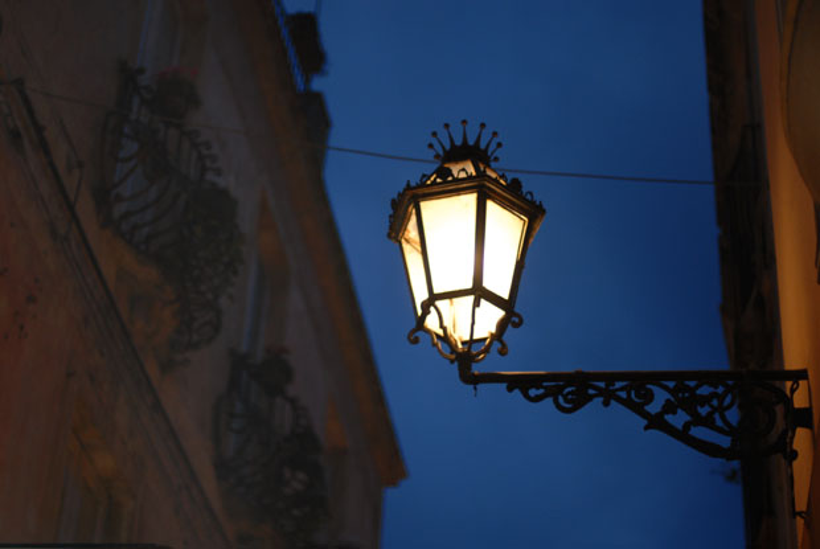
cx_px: 410
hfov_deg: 27.0
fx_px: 1710
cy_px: 274
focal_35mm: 75
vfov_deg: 18.2
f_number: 1.4
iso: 250
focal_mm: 50
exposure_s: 1/125
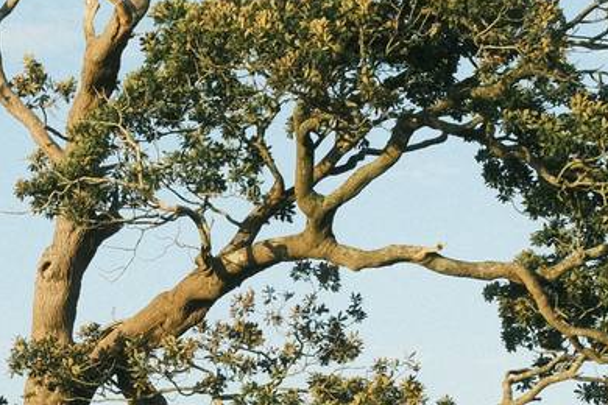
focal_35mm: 160
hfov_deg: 12.7
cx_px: 73
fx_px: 2702
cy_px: 440
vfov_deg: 8.5
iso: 640
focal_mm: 26
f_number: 8
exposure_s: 1/420
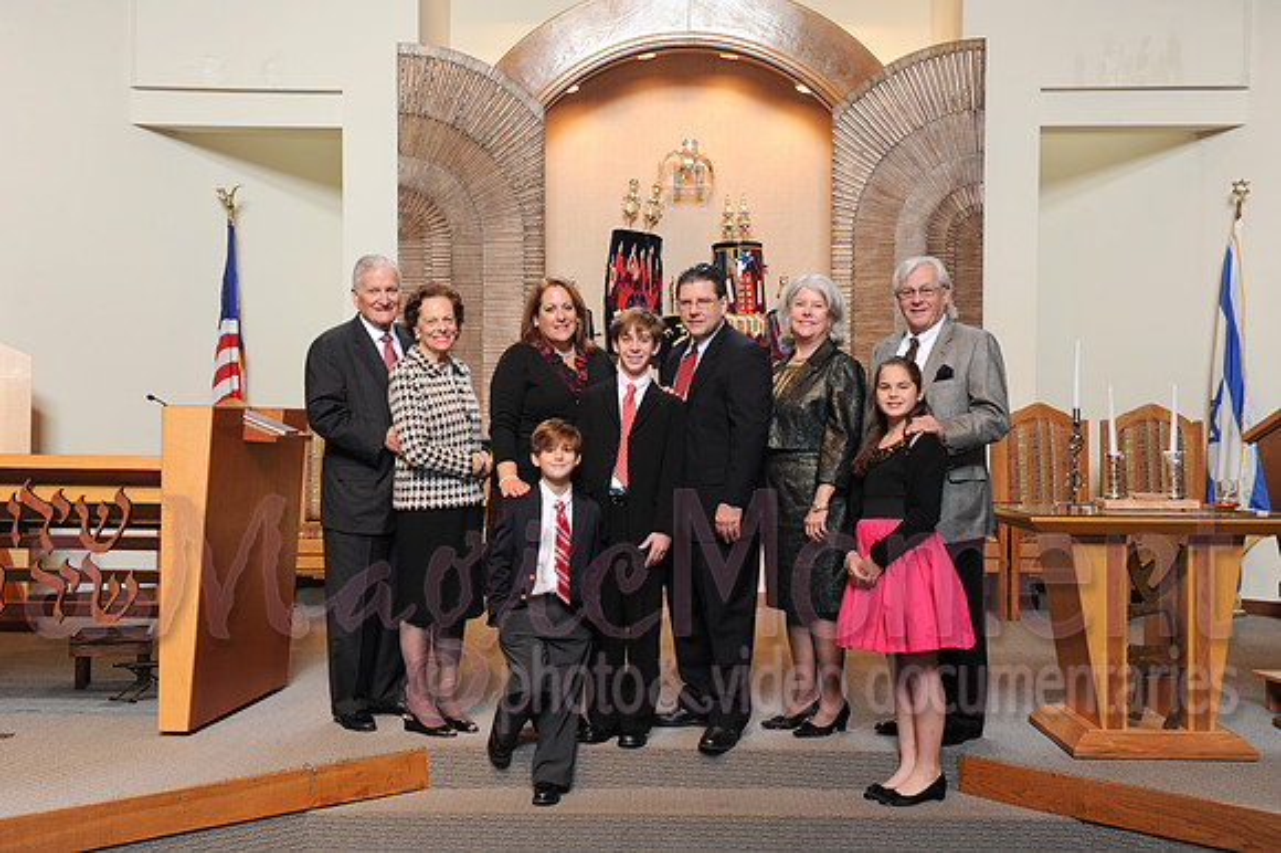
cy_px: 426
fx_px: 1494
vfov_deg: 31.9
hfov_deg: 46.4
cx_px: 640
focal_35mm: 42
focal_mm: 42
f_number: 5
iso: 500
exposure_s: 1/50
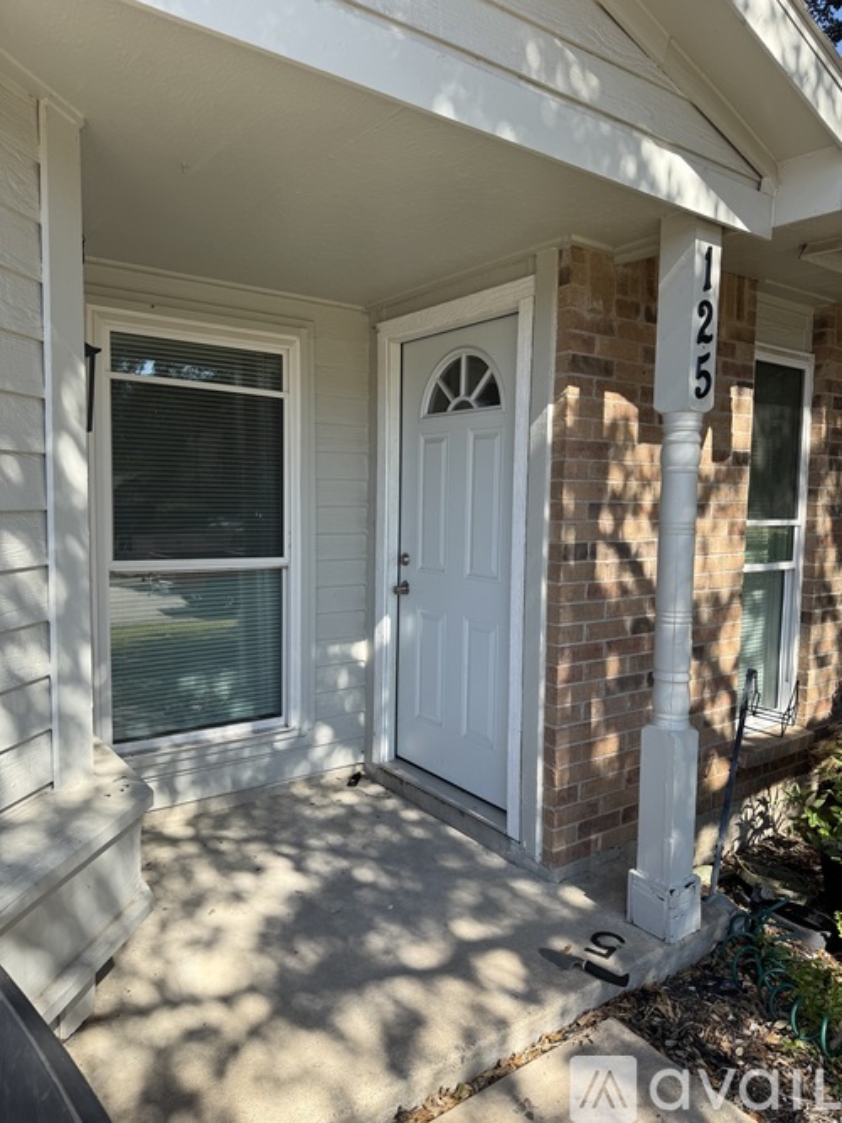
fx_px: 779
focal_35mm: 24
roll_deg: -1.4
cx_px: 421
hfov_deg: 56.8
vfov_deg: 71.6
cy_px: 562
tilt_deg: -4.4
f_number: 1.78
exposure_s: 1/1522
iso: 80
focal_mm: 6.76
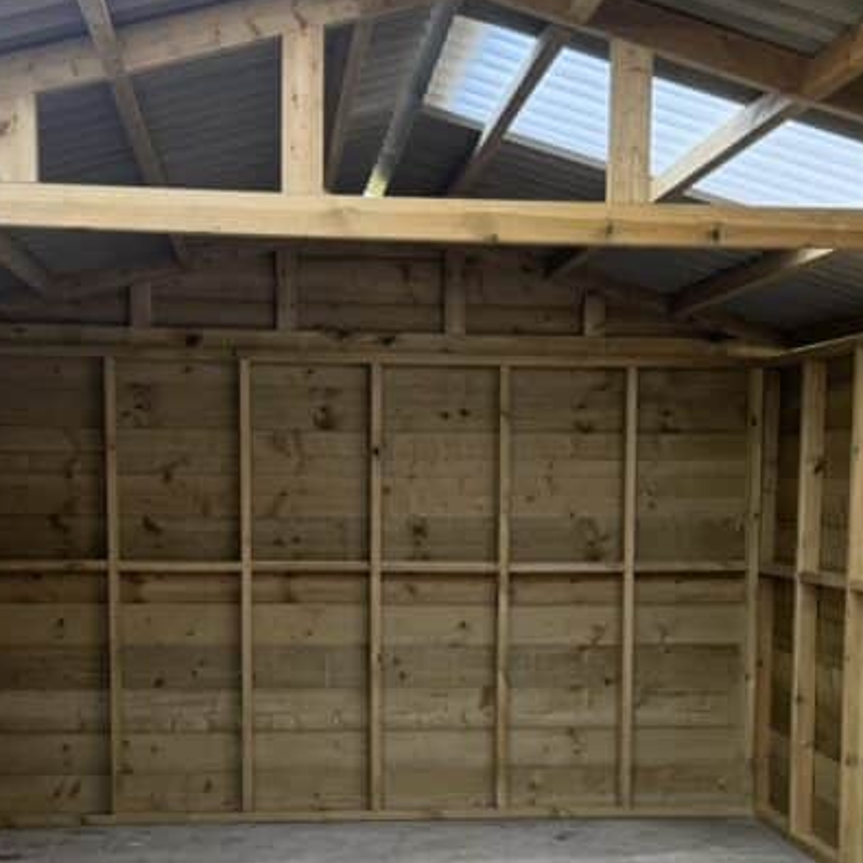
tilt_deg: -5.5
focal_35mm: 55
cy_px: 653
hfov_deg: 31.1
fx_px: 1551
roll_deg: +0.2
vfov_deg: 30.5
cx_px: 430
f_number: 1.78
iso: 80
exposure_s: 1/178
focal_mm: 6.76
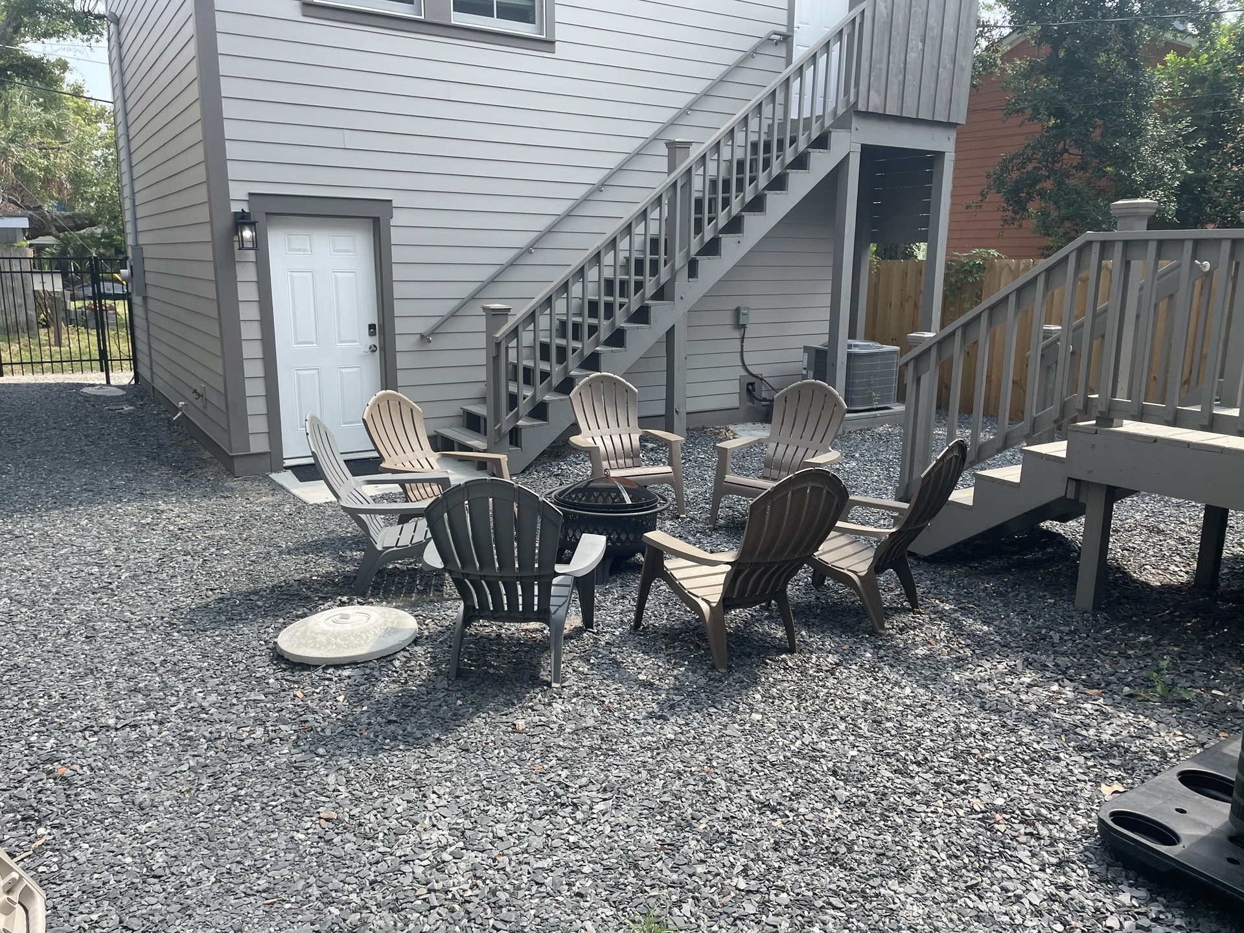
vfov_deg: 53.1
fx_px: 934
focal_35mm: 26
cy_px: 466
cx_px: 622
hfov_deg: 67.3
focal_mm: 4.2
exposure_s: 1/955
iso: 32
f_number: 1.6
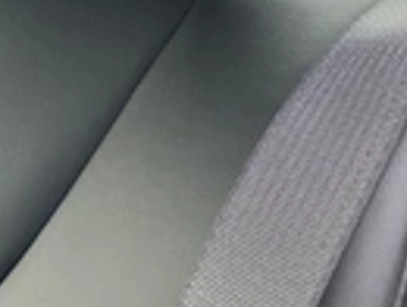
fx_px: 1013
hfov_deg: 22.2
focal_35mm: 86
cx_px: 38
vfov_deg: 16.4
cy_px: -72
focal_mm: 3
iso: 20
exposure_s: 1/142
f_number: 1.8
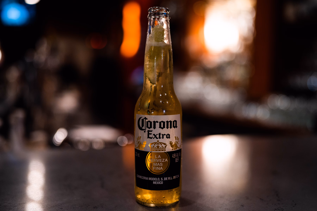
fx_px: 308
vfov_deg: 37.9
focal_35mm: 35
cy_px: 106
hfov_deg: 54.4
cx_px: 158
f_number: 1.4
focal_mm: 35
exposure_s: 1/125
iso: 500
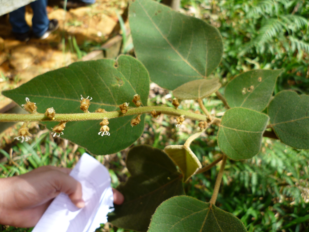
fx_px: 286
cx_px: 159
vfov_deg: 44.2
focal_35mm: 32
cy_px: 113
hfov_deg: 56.8
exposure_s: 1/250
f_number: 2.8
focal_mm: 5.5
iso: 80
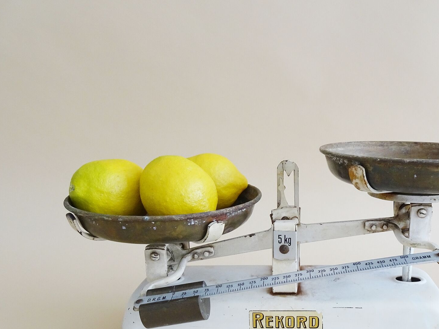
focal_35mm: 33
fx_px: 418
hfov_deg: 54.2
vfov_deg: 42.3
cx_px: 294
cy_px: 220
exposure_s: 1/30
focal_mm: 4.1
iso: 125
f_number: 3.5
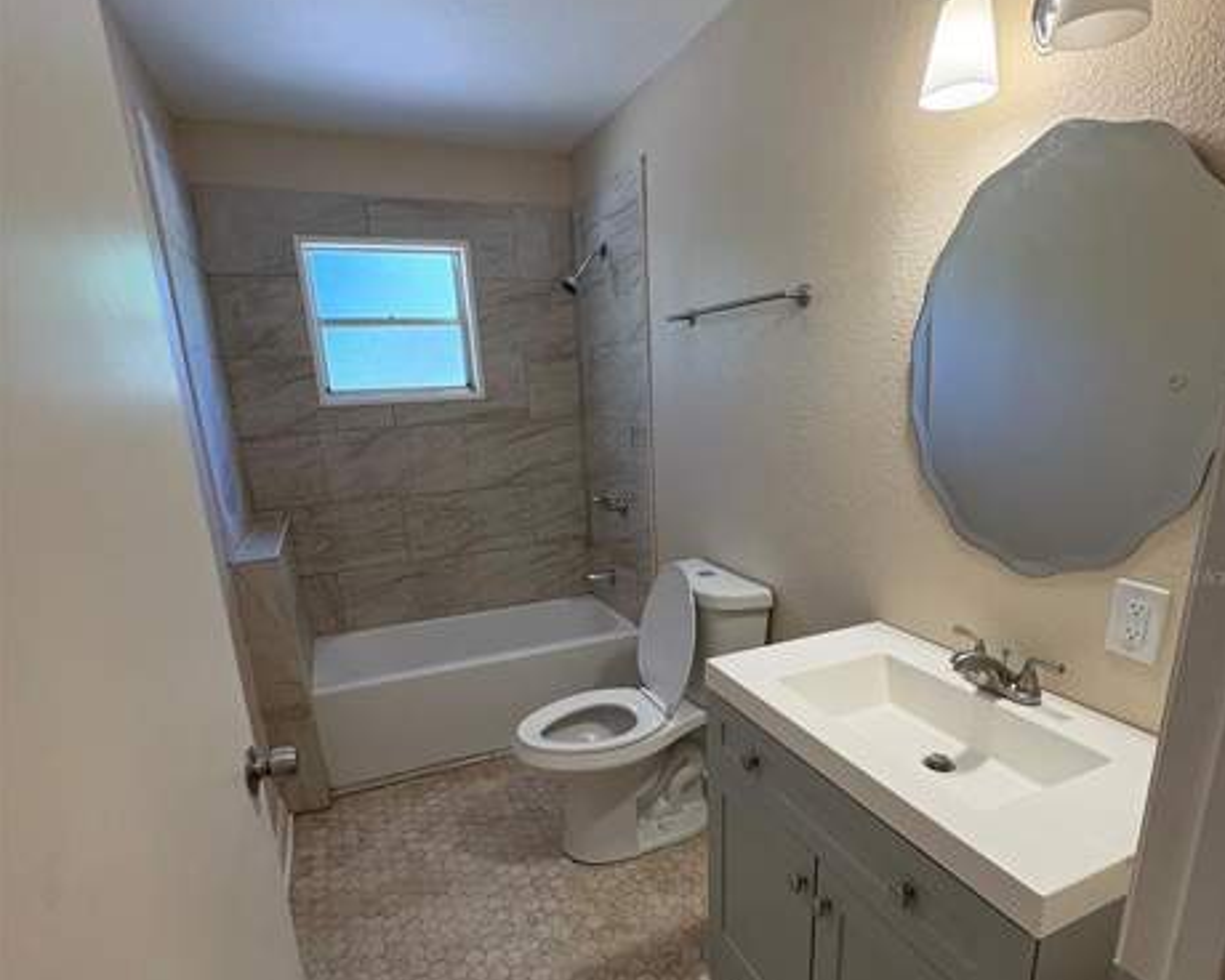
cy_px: 575
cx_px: 636
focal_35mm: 19
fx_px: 689
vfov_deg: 70.3
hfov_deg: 83.2
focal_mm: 2.22
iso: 320
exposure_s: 1/120
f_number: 2.2
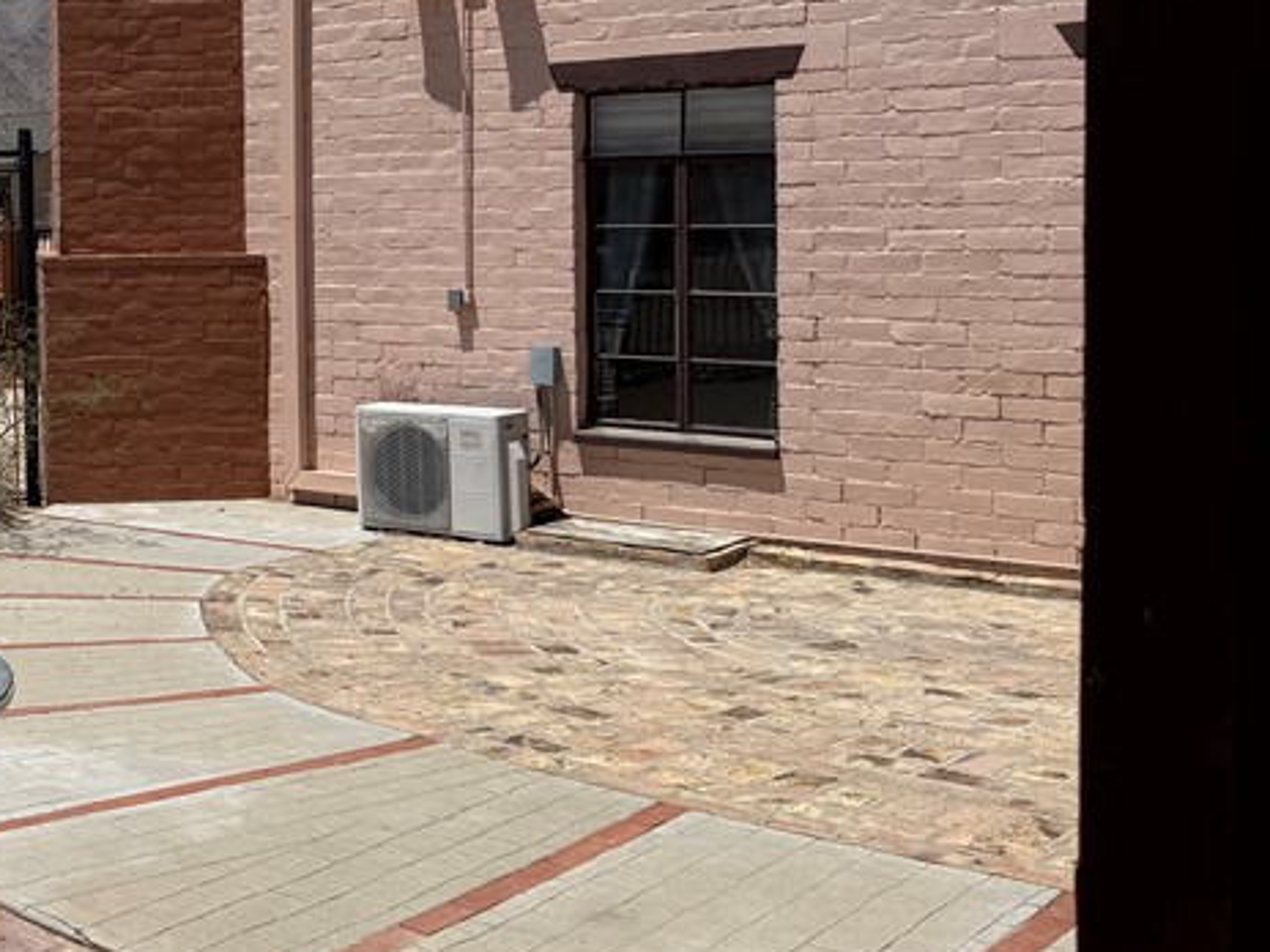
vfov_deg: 27.2
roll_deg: +1.2
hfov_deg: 32.0
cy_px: 243
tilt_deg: -0.8
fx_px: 1944
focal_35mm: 53
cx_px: -126
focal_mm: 6.76
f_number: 1.78
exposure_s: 1/10309
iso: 80
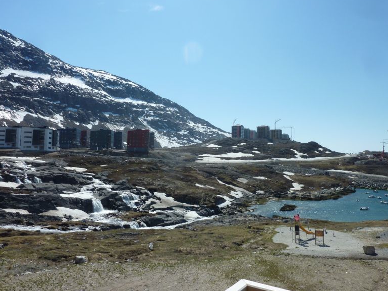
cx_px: 198
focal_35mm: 26
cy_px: 144
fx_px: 291
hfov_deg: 67.3
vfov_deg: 53.1
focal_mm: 4.1
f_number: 5.6
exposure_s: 1/500
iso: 80
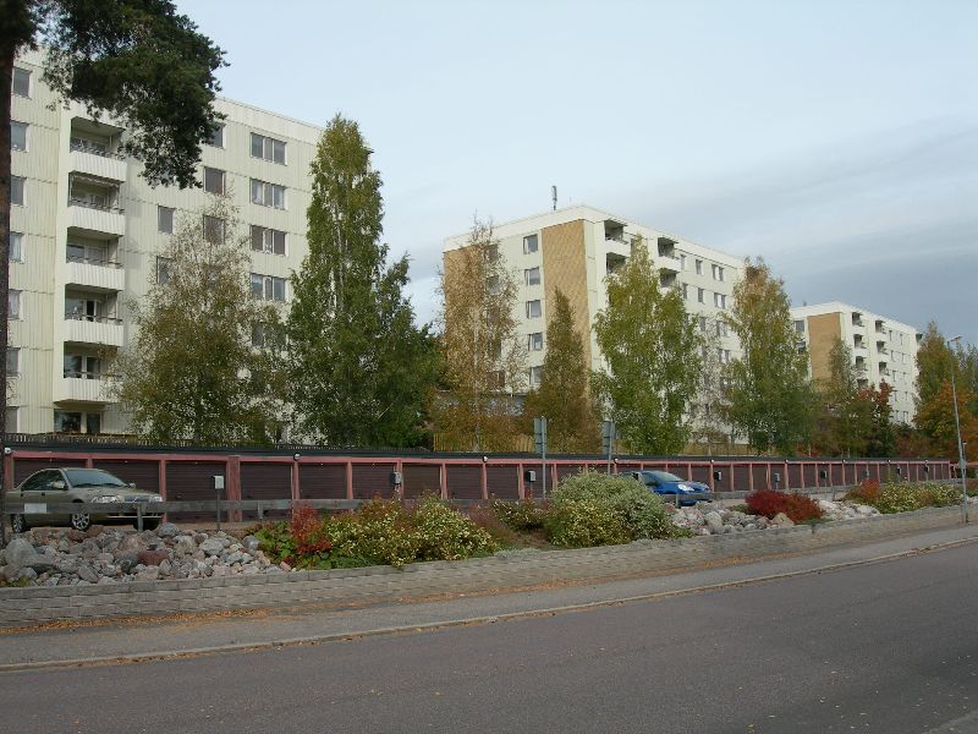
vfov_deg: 37.7
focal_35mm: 38
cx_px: 489
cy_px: 367
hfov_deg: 49.0
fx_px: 1074
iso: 50
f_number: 4.8
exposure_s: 1/337
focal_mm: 7.8
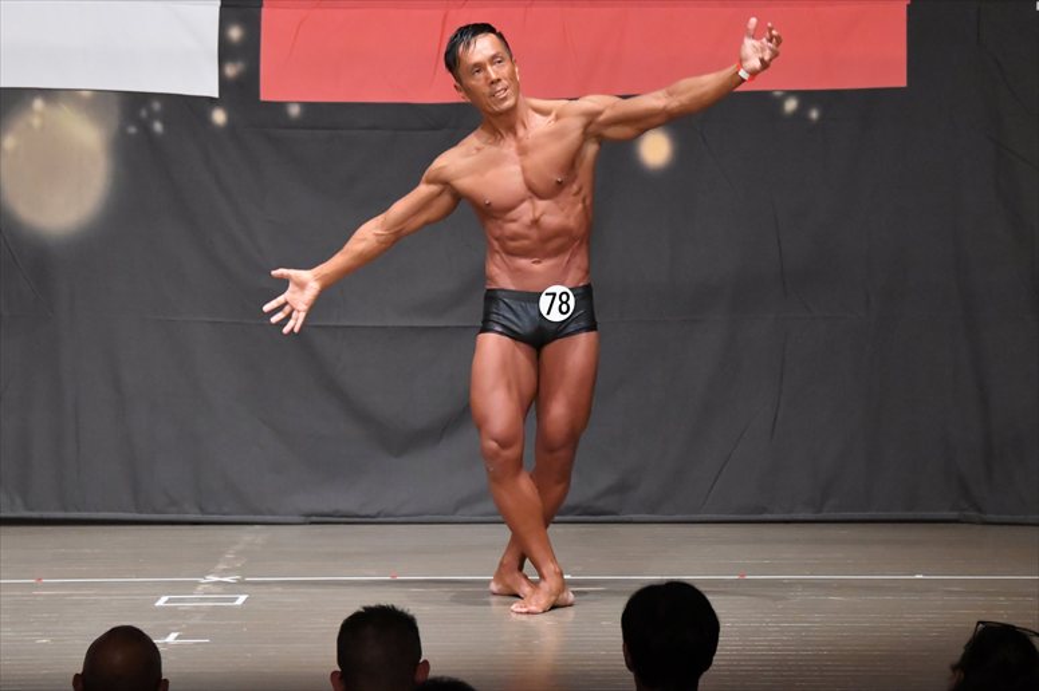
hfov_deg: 9.2
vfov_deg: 6.1
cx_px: 520
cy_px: 346
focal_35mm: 225
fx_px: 6491
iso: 8000
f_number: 5.6
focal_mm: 150
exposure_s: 1/400
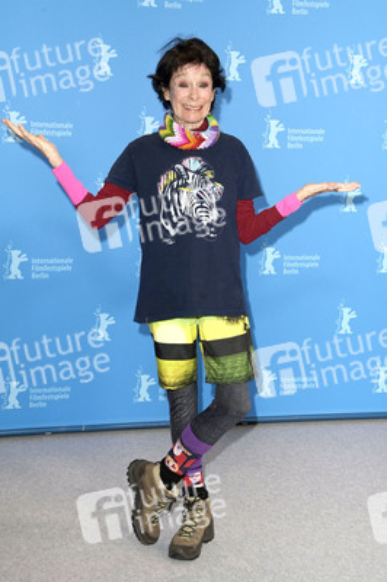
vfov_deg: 35.7
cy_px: 291
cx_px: 194
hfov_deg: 24.2
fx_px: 904
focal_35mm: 56
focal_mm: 56
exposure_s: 1/250
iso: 1000
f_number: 9
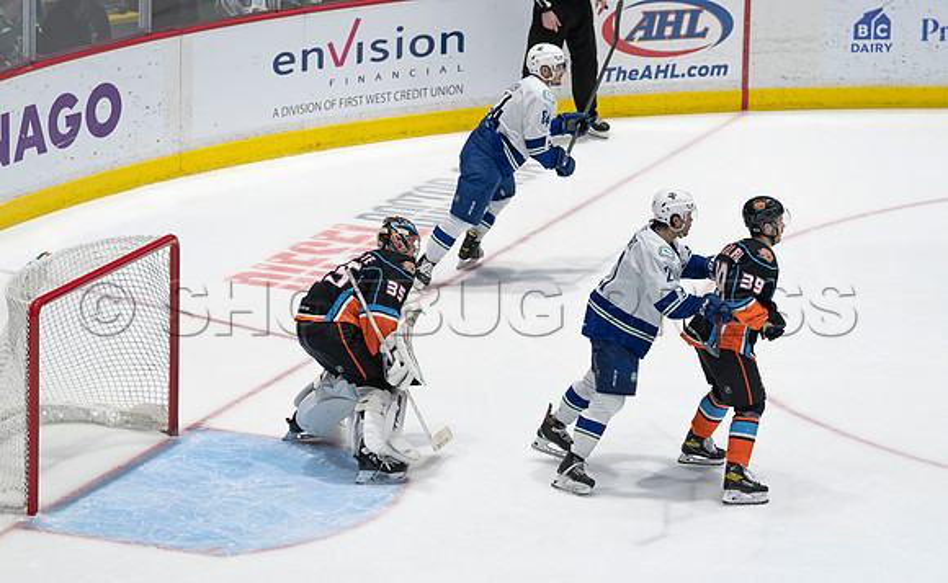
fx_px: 5801
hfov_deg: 9.3
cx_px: 522
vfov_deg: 5.8
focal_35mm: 225
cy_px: 281
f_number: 4
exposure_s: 1/800
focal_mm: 200
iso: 1250
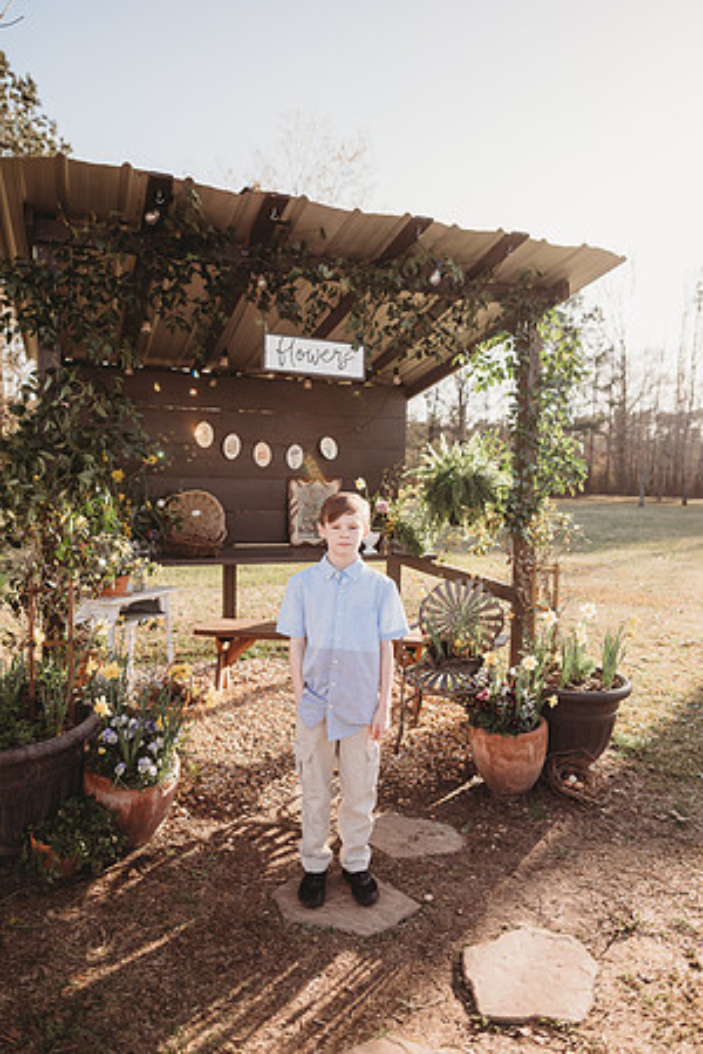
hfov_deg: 53.1
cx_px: 352
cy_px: 527
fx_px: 703
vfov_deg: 73.7
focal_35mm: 24
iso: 100
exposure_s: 1/800
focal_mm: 24
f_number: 2.5
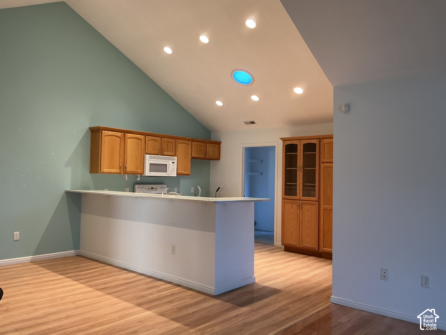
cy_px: 168
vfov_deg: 48.2
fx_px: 374
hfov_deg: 61.7
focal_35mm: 29
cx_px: 223
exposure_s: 1/60
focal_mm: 3
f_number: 1.8
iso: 80
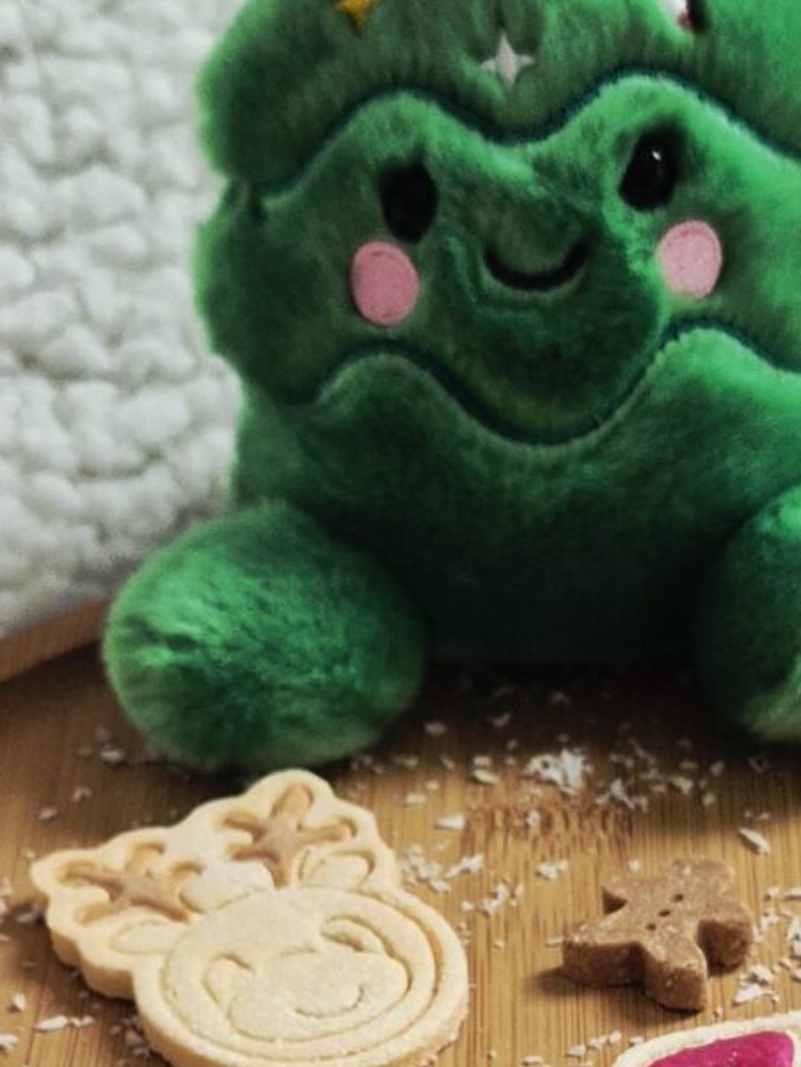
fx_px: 3023
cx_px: 639
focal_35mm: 98
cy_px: 1326
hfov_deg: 15.0
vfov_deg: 18.8
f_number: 1.8
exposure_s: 1/100
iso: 250
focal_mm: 5.4
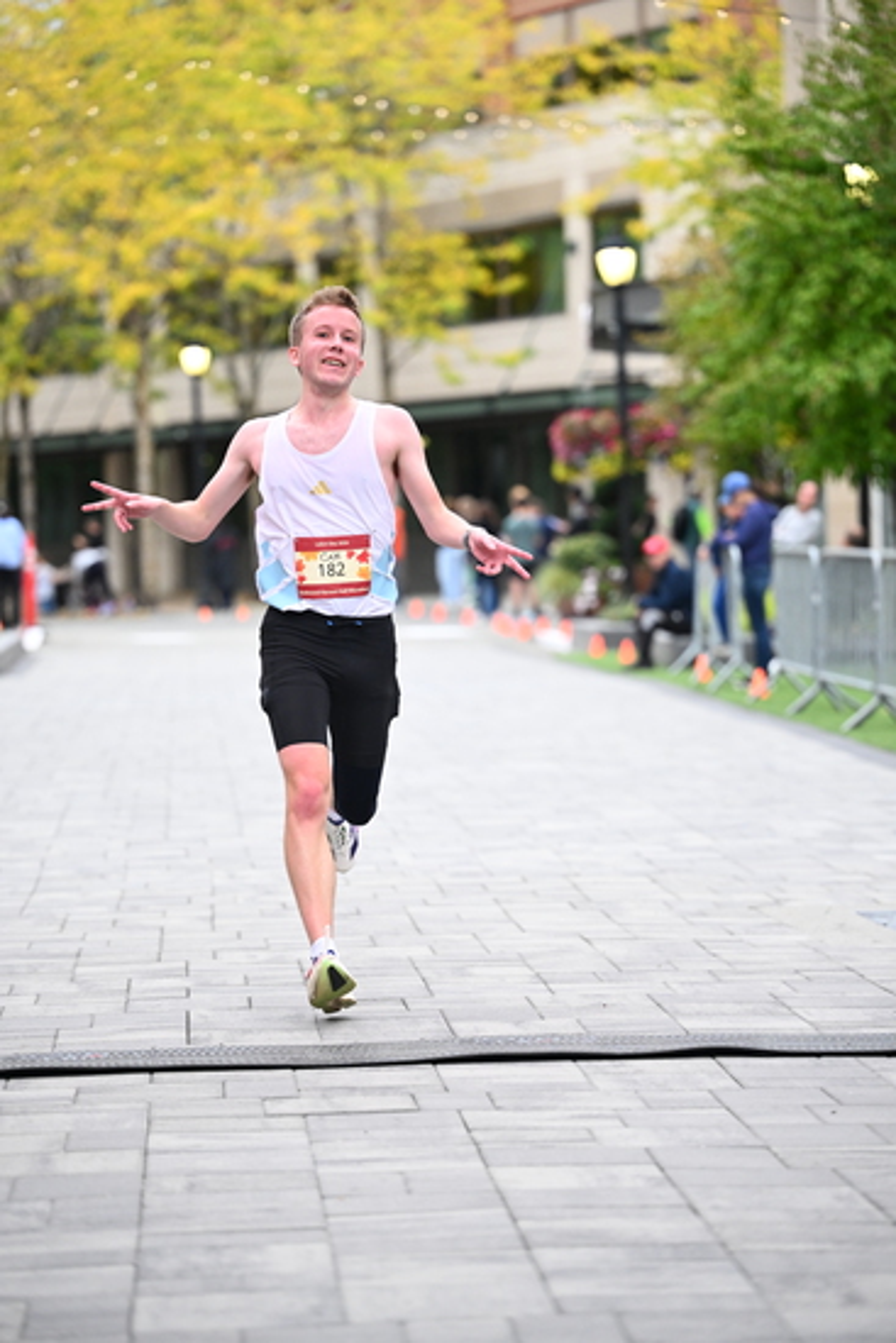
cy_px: 672
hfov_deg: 11.4
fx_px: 4477
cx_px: 448
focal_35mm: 120
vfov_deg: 17.1
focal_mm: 120
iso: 1600
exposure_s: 1/1250
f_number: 2.8
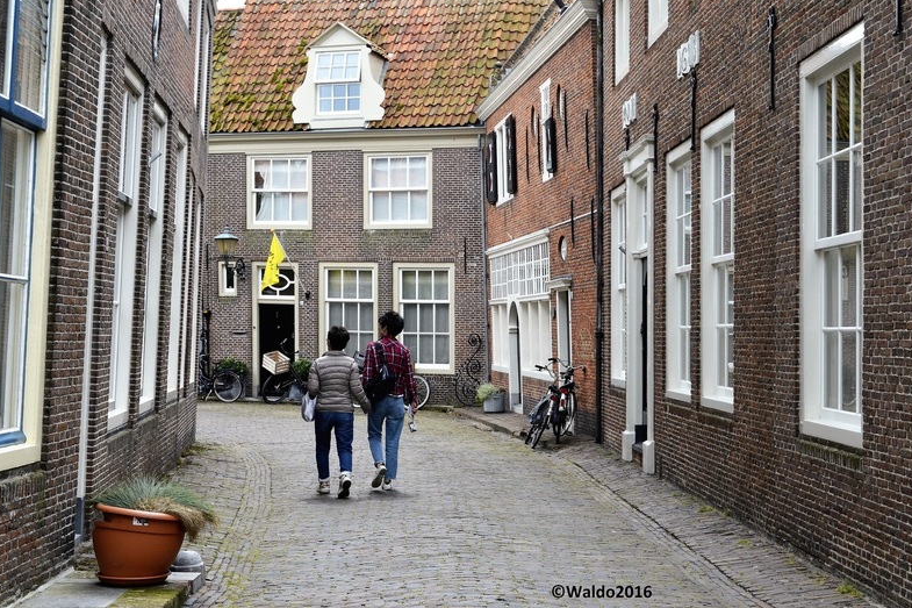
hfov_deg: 34.5
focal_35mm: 58
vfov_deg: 23.4
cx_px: 460
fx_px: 1469
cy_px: 302
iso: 500
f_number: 9
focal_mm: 38
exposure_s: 1/320
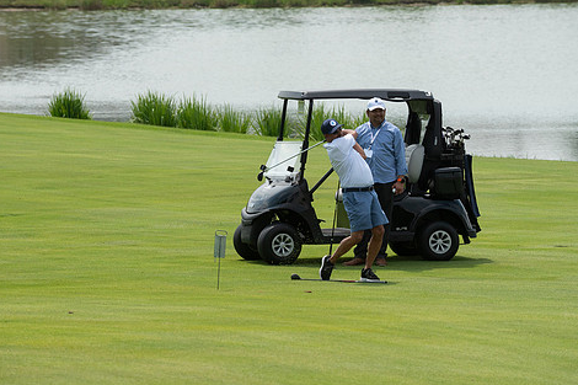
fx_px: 4317
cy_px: 192
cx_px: 280
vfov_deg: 5.1
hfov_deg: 7.7
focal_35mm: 269
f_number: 5
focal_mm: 200
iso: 250
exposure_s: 1/2500
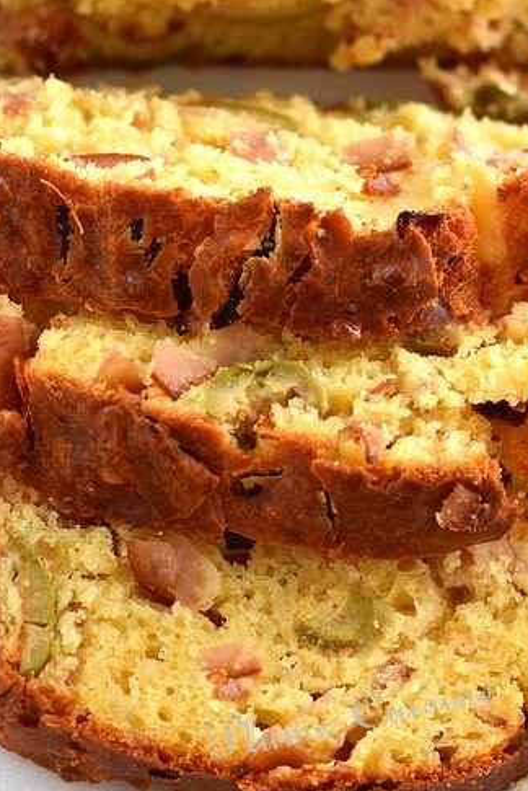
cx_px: 354
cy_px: 286
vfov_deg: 14.7
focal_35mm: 139
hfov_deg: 9.9
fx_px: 3053
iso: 100
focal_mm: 50
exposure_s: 1/60
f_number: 3.2
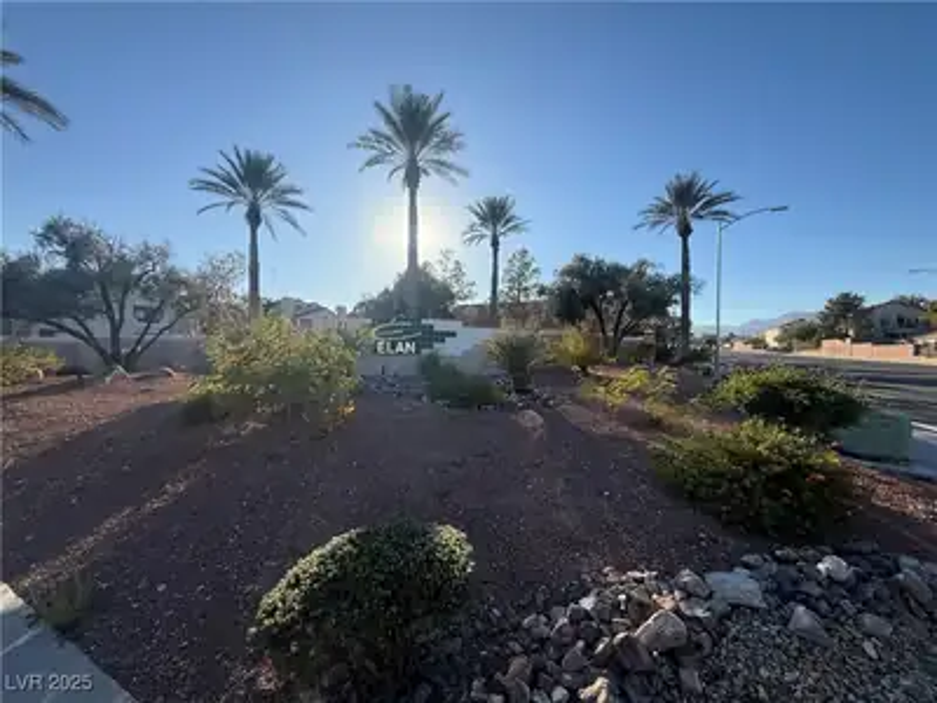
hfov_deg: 102.1
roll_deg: -1.0
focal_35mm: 14
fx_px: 379
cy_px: 352
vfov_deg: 85.7
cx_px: 468
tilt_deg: +0.8
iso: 64
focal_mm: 2.22
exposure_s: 1/2237
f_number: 2.2
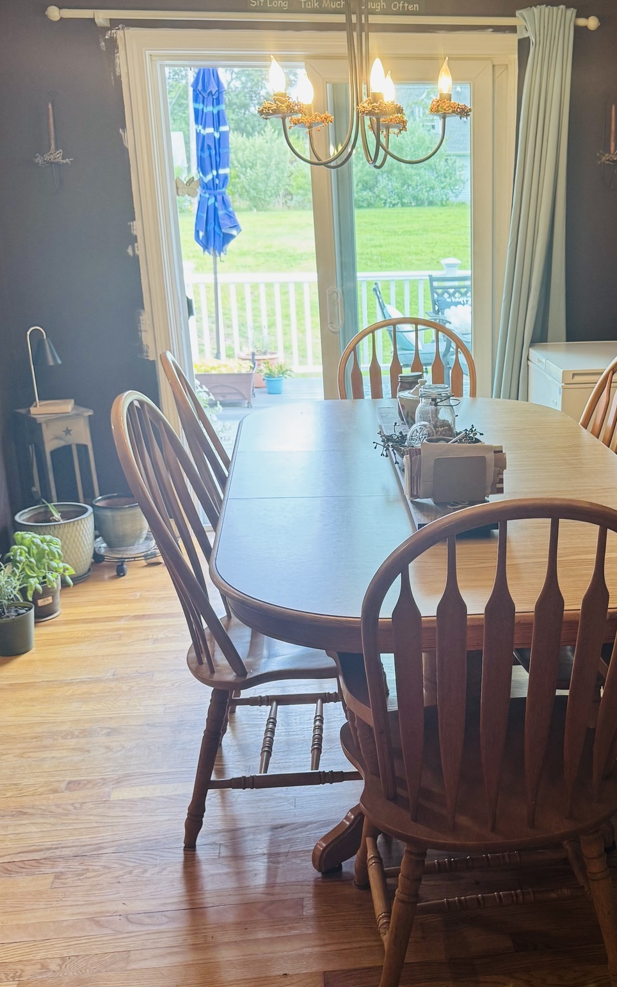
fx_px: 1022
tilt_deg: -18.3
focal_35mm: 38
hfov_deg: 33.1
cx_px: 447
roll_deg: -0.2
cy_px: 540
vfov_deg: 51.5
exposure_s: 1/120
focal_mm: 6.76
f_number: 1.78
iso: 160
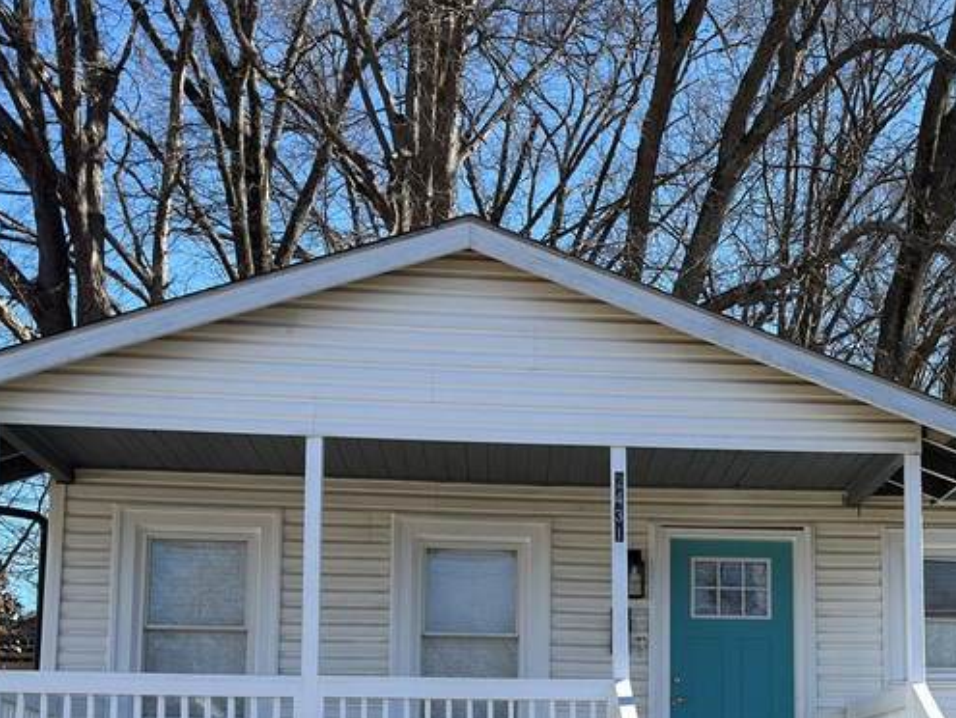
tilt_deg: +6.2
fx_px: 1714
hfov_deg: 30.8
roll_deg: +0.6
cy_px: 635
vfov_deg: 23.1
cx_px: 688
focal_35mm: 62
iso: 64
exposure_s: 1/2066
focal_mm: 6.76
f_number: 1.78
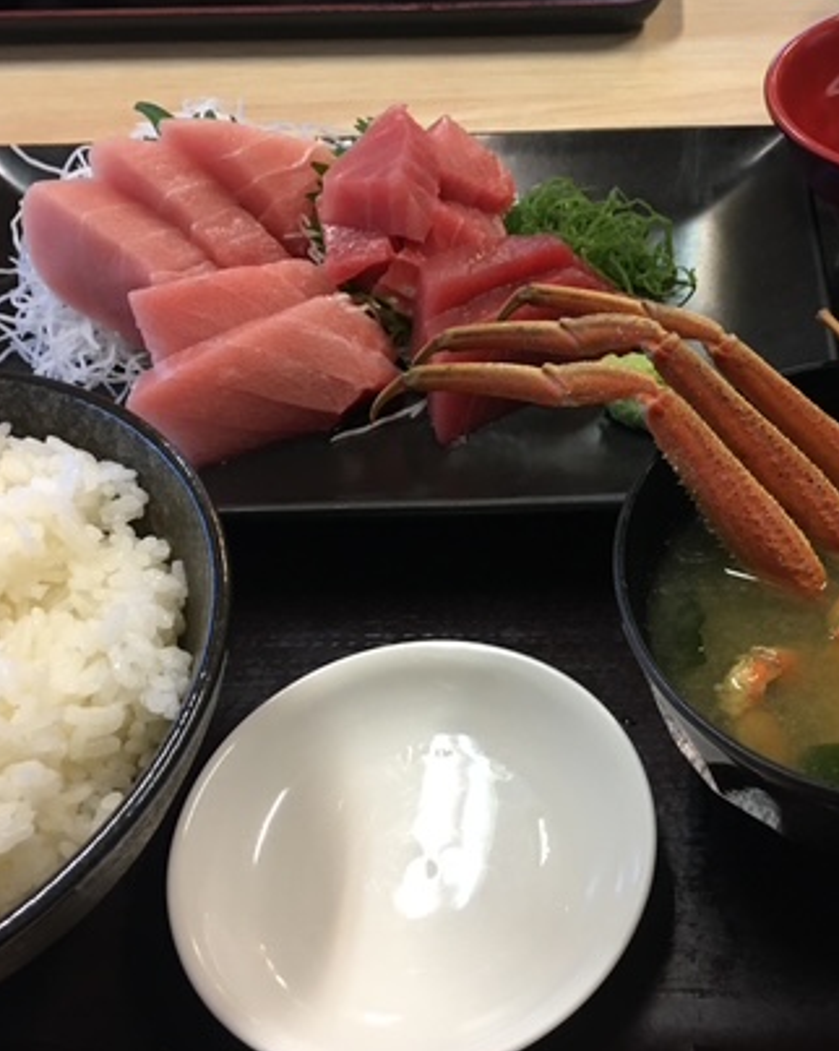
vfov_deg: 41.2
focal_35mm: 45
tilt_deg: -49.6
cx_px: 657
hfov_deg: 32.6
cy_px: 537
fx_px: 1398
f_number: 2.2
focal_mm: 4.15
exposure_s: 1/30
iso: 100
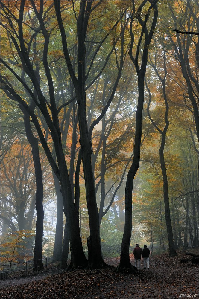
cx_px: 100
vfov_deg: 36.3
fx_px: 457
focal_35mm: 55
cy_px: 150
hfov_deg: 24.6
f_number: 9
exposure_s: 1/50
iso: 640
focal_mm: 55
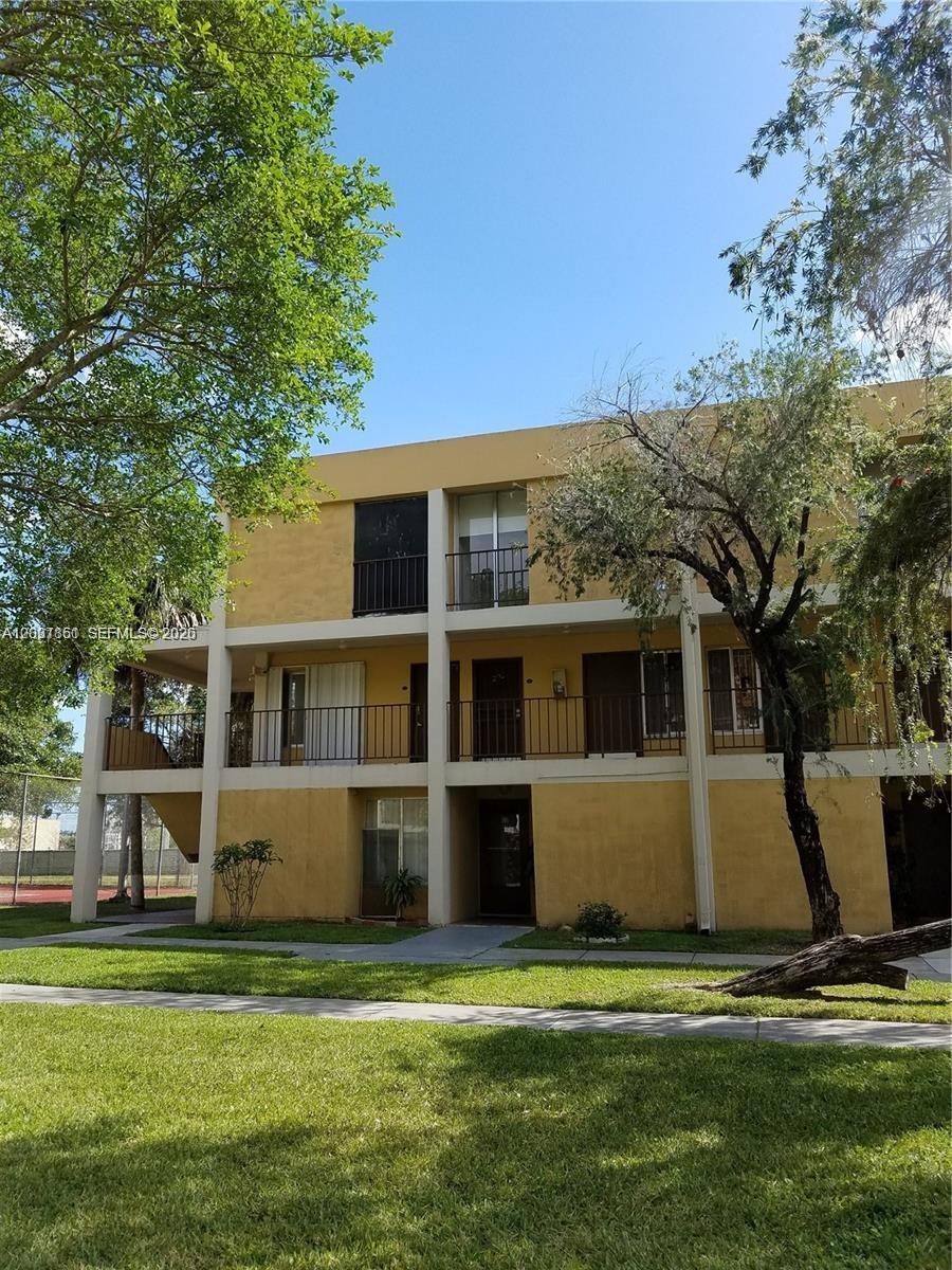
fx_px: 953
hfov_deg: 53.1
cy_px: 635
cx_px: 476
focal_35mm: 26
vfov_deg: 67.3
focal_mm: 4.2
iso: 50
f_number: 1.7
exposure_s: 1/1816
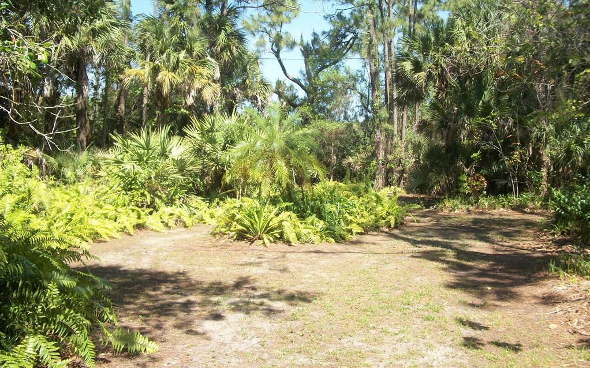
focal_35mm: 34
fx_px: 547
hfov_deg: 56.7
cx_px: 295
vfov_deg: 37.2
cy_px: 174
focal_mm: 5.7
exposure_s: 1/80
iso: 80
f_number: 8.8
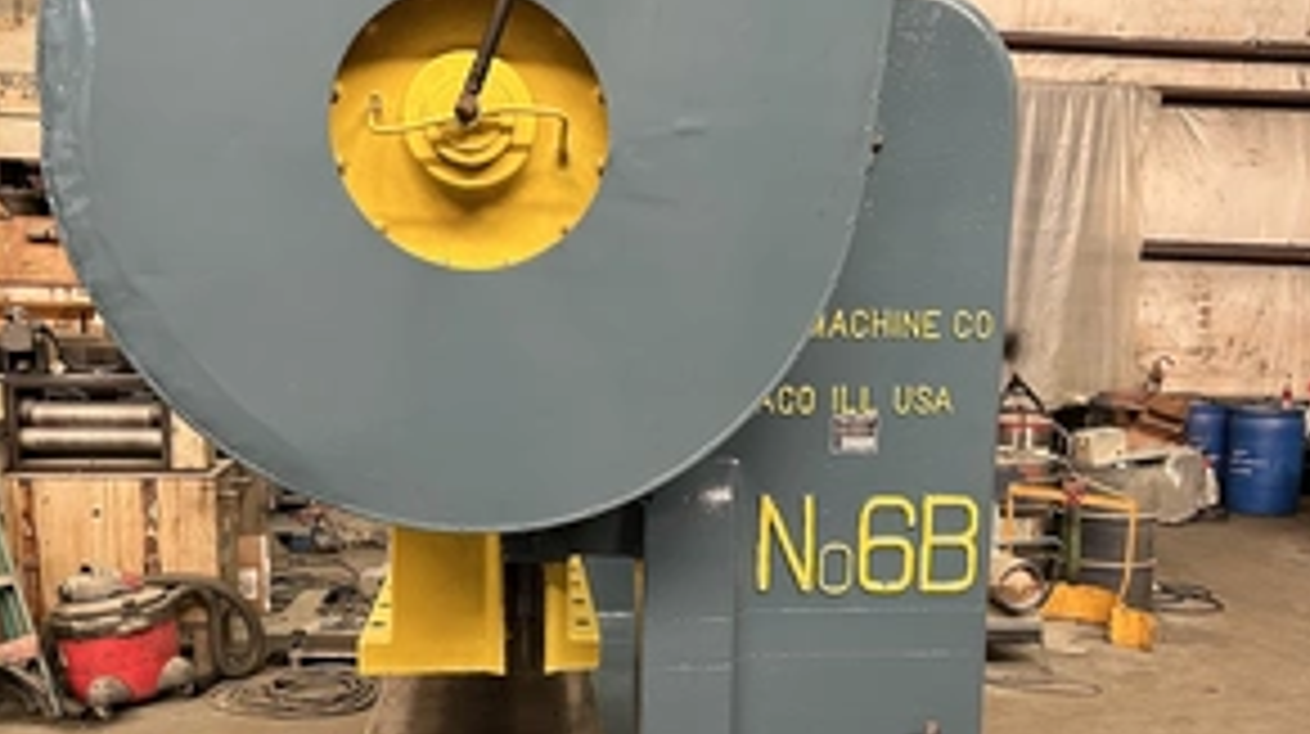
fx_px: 1353
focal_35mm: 39
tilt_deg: -10.3
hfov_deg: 51.6
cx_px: 671
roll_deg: -0.9
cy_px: 522
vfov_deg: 30.0
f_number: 1.5
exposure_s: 1/60
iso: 200
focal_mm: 5.7
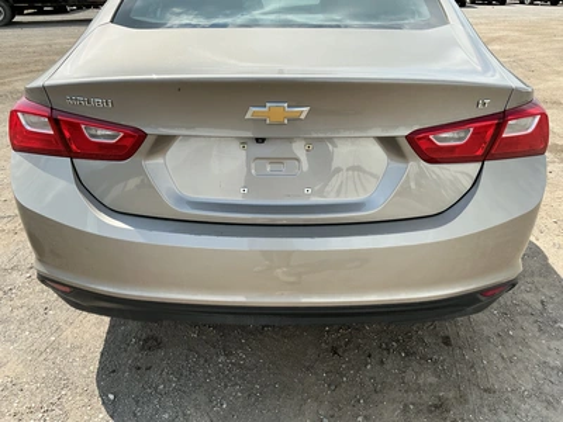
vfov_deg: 49.7
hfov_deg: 63.4
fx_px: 455
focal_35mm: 28
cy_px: 211
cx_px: 282
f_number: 1.8
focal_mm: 3
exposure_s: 1/1144
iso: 25
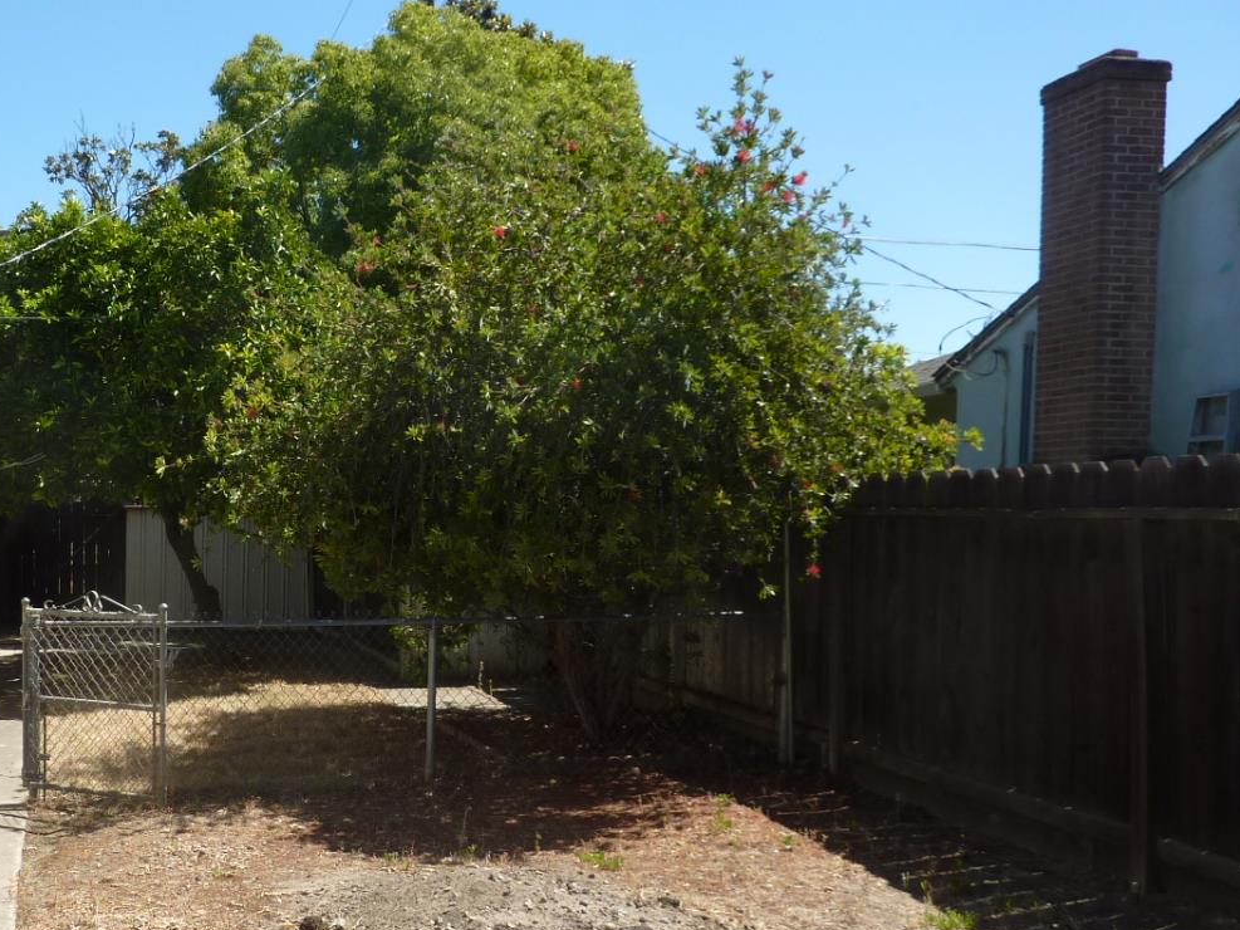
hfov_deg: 47.1
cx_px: 300
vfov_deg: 37.3
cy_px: 616
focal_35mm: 38
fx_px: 1361
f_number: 4
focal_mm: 4.1
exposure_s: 1/400
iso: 80
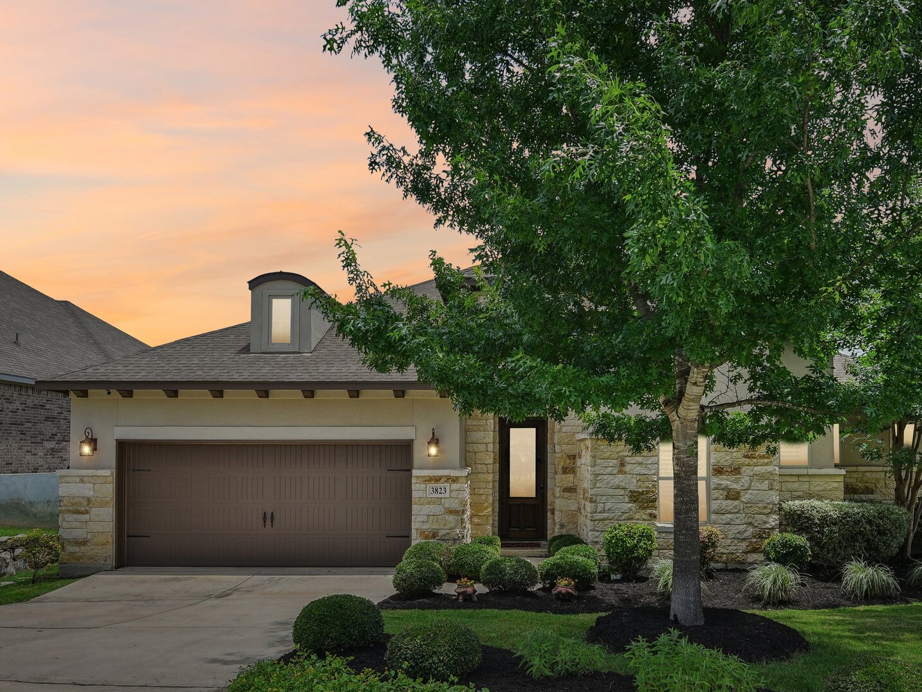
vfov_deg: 54.9
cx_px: 516
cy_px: 346
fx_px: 666
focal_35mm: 25
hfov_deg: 69.1
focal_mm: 23
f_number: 8
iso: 400
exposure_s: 1/320
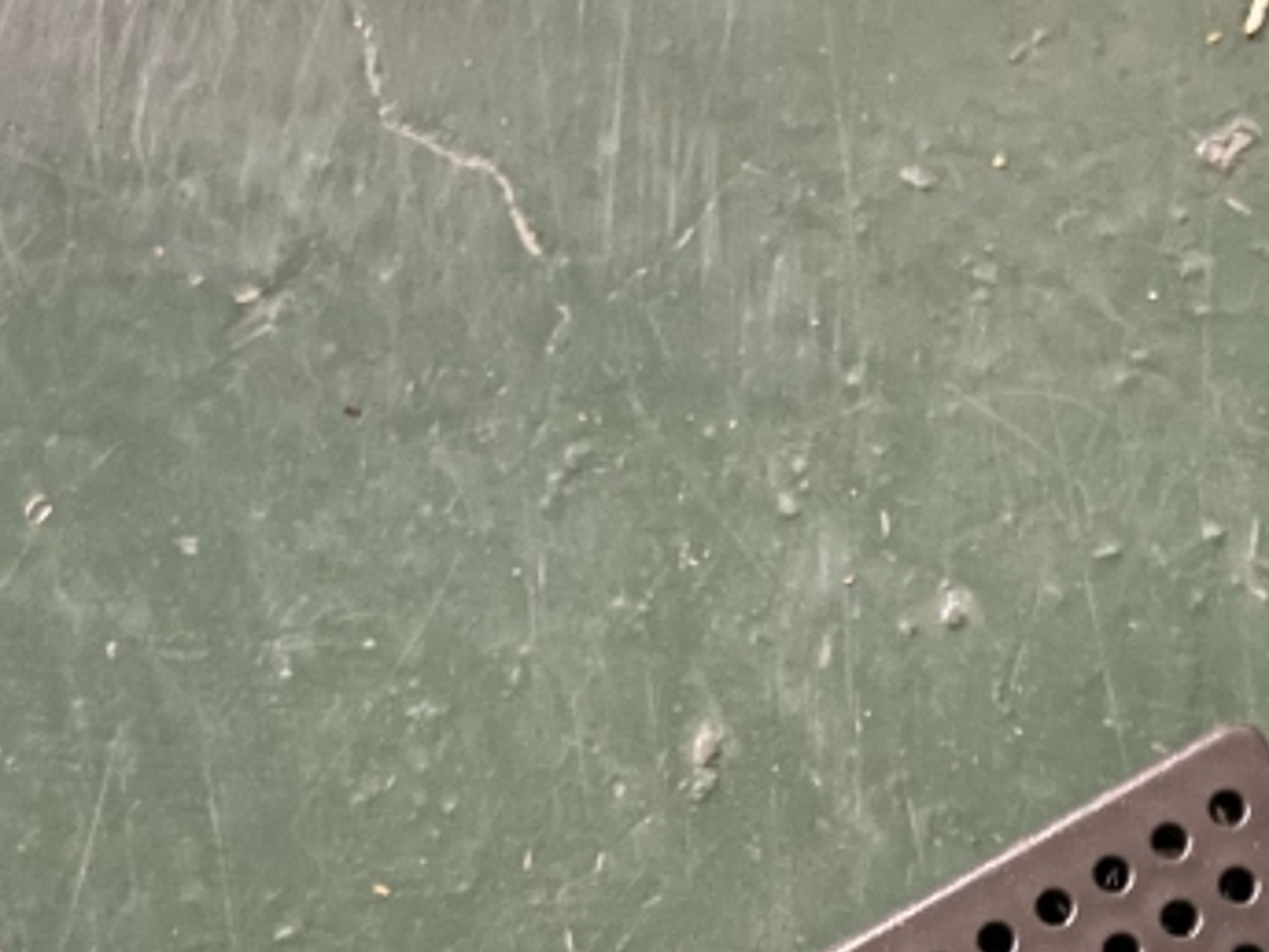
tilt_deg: -77.4
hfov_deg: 26.0
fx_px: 2749
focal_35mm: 75
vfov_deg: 18.8
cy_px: 1055
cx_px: 727
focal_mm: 5.7
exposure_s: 1/9
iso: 1250
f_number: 1.5
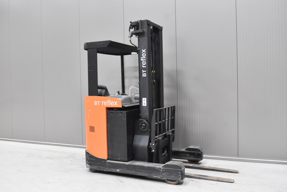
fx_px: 275
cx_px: 144
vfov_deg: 38.4
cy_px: 96
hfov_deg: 55.1
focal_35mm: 34
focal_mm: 23
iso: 1600
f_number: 5.6
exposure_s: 1/20
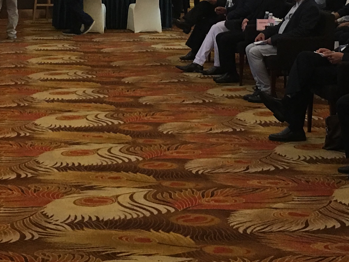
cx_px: 174
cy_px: -51
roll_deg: -0.7
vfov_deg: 14.6
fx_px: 988
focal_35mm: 98
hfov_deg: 20.0
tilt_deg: +1.4
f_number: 2.2
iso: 64
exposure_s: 1/33
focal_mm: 4.15
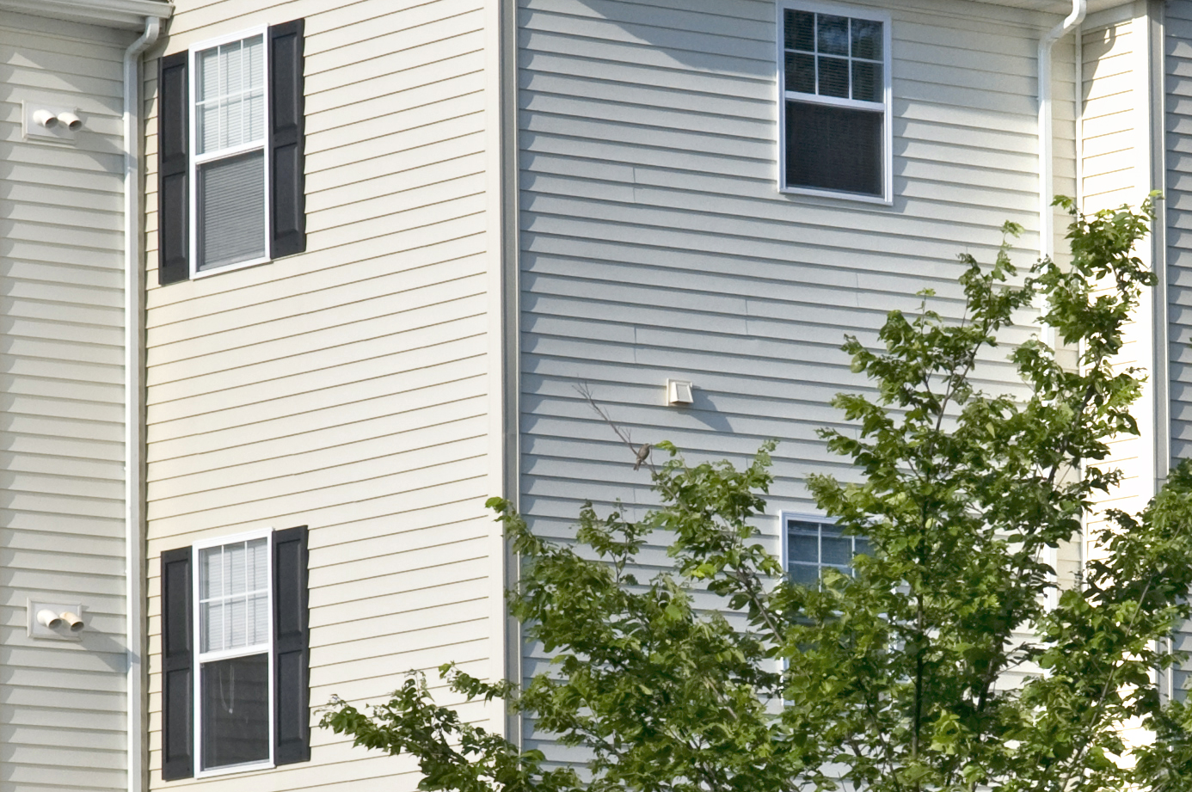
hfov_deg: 8.9
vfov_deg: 5.9
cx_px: 1018
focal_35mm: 232
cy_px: 790
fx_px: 7674
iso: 200
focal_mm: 50
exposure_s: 1/500
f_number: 9
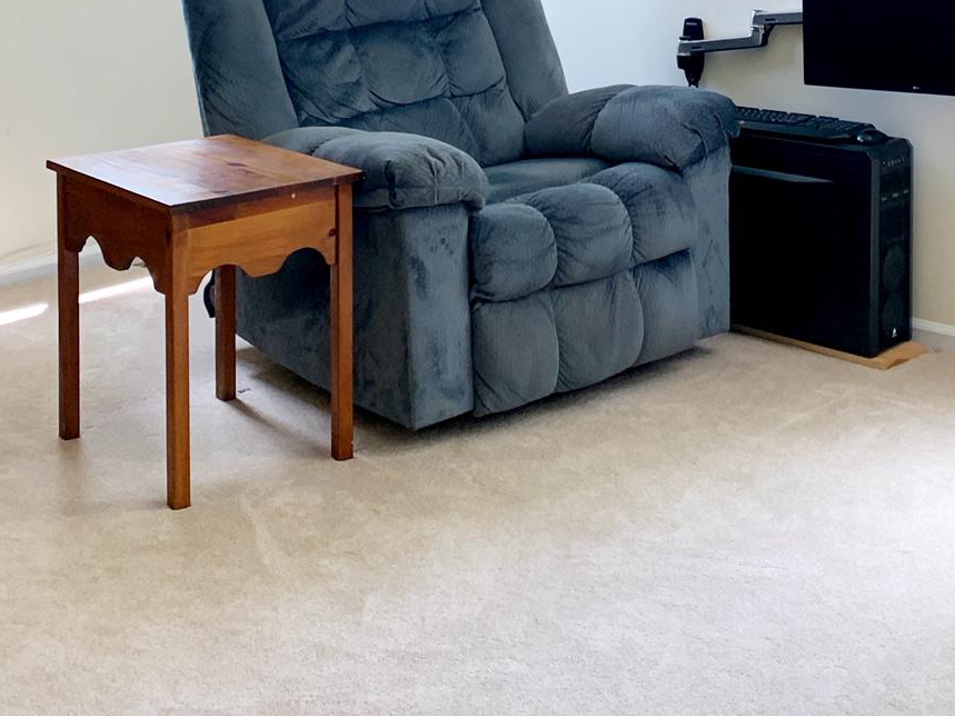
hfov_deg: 31.3
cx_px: 673
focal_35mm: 61
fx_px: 1683
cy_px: -78
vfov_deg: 22.6
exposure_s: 1/120
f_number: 1.8
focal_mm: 4.25
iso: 64
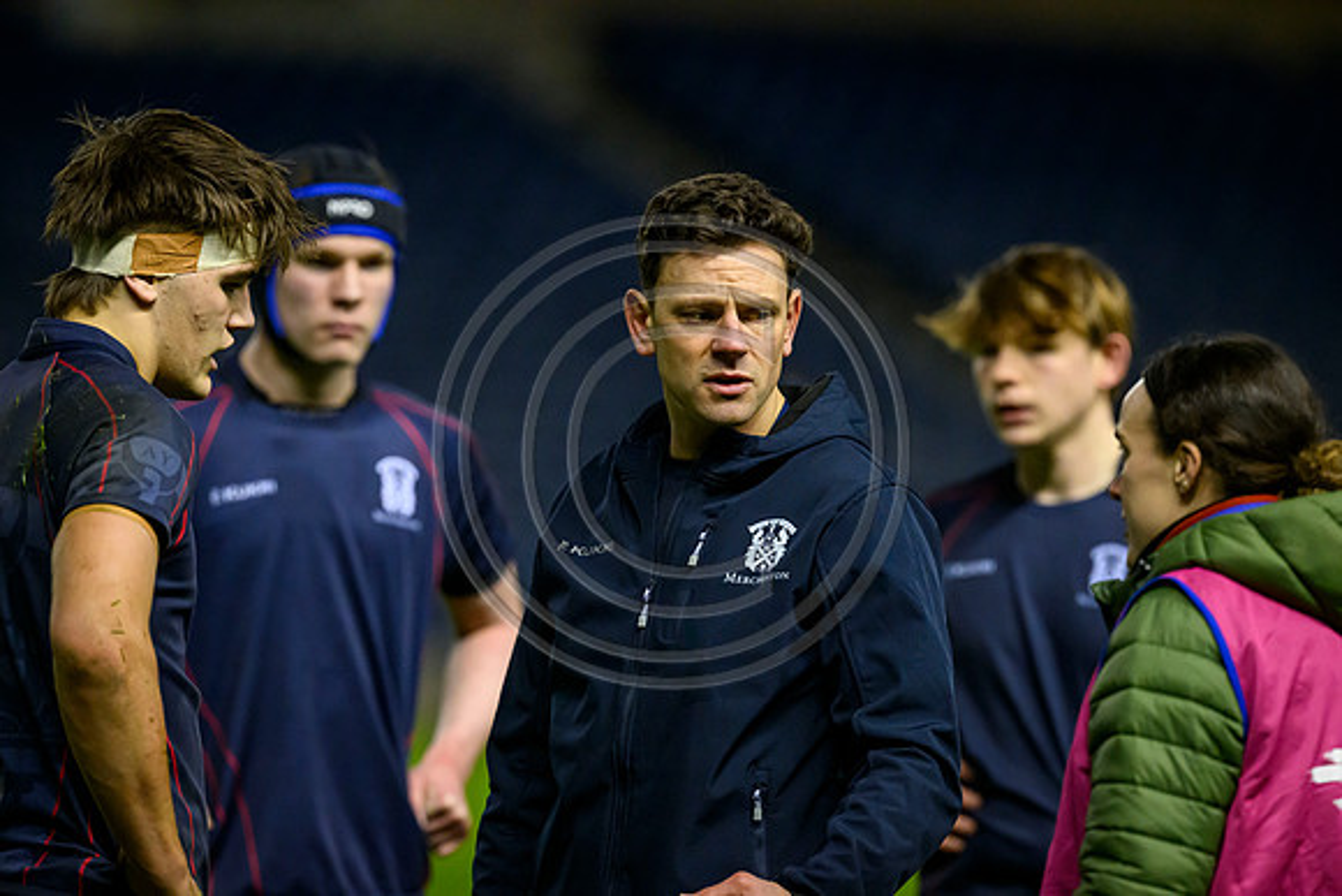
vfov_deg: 3.4
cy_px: 448
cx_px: 671
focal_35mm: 400
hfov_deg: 5.2
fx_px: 14914
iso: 10000
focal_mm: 400
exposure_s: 1/1600
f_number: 4
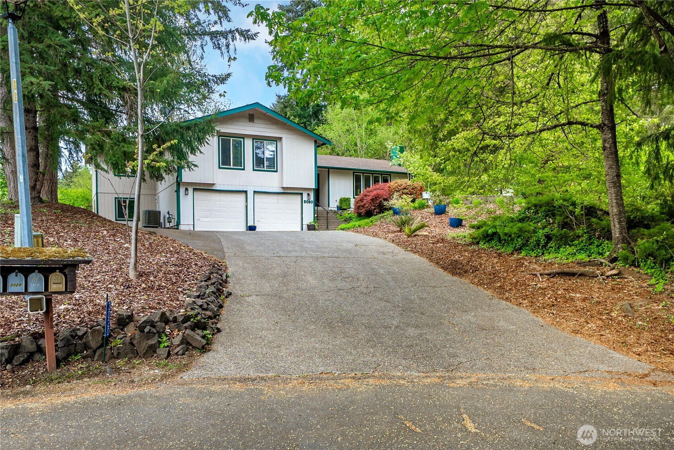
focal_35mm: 18
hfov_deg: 90.0
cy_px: 225
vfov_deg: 67.4
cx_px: 337
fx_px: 337
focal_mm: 18
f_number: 7.1
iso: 125
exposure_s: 1/30
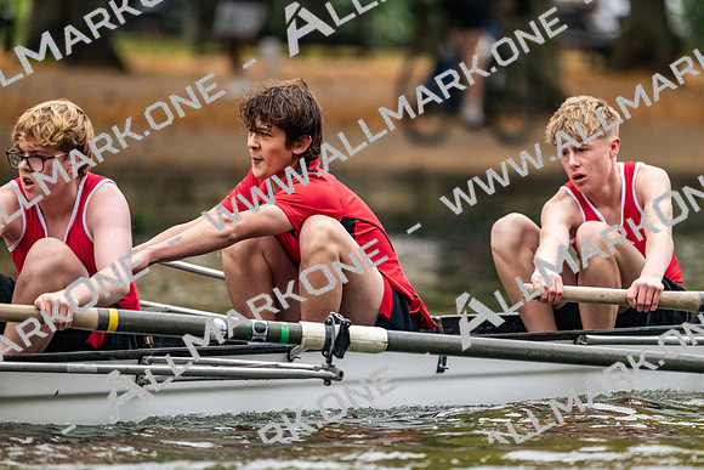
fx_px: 7824
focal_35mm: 400
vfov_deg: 3.4
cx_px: 352
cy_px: 235
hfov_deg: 5.2
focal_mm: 400
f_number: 4.5
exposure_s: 1/2000
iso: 5000
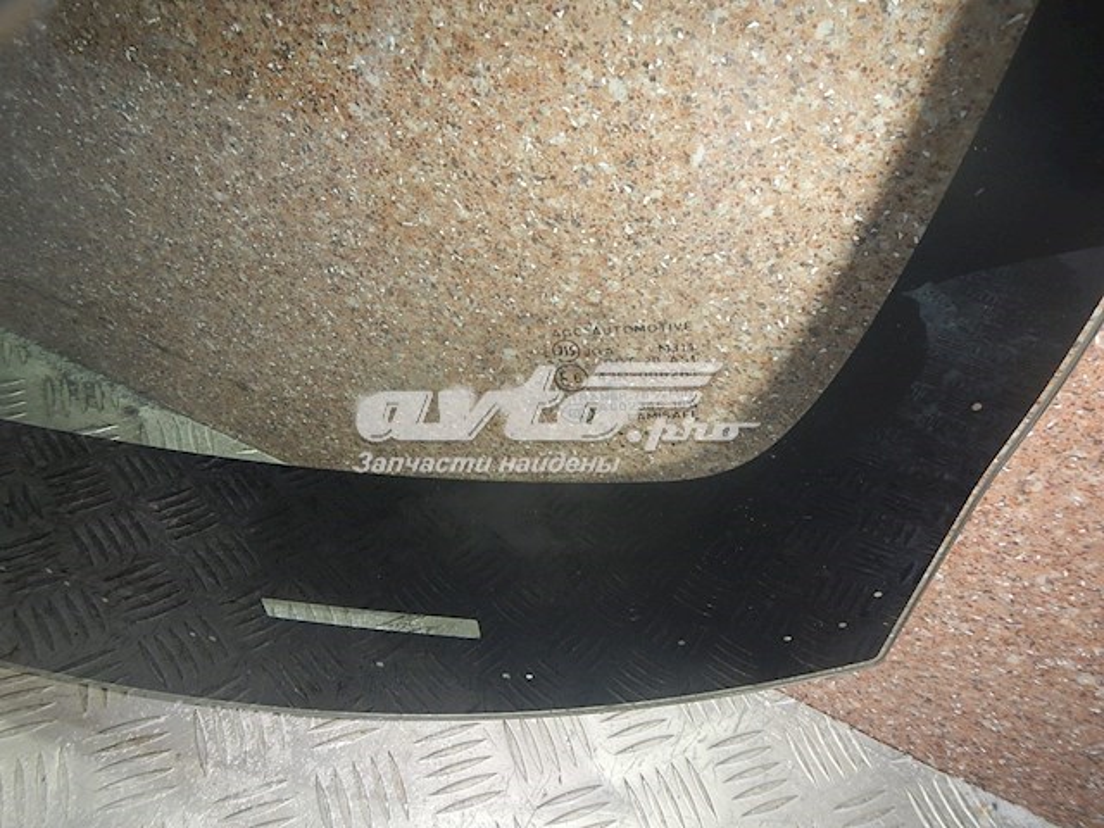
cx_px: 552
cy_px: 414
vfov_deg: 49.7
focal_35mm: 28
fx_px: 893
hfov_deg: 63.4
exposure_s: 1/30
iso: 200
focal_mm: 5
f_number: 3.9
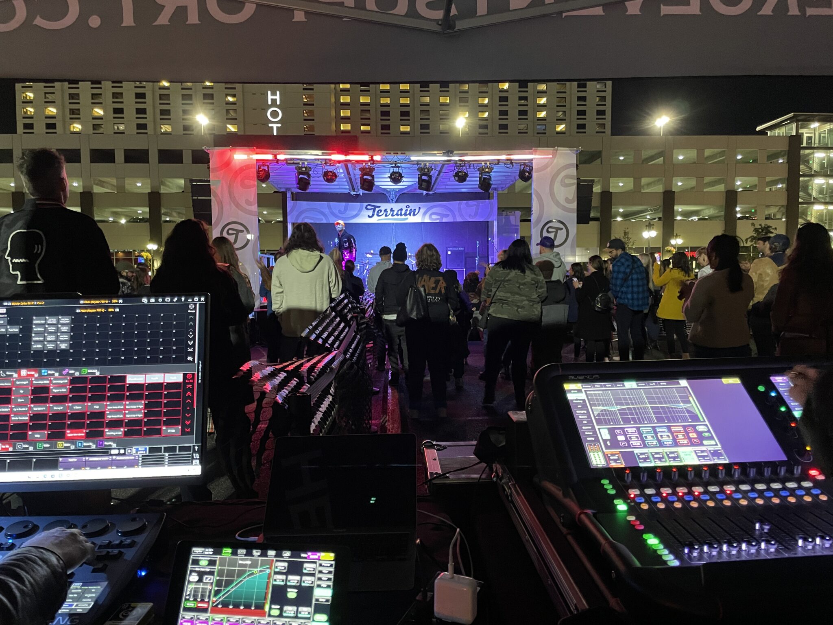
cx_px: 416
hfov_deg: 67.3
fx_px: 626
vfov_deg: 53.1
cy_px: 312
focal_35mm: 26
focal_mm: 4.2
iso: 640
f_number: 1.6
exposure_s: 1/30
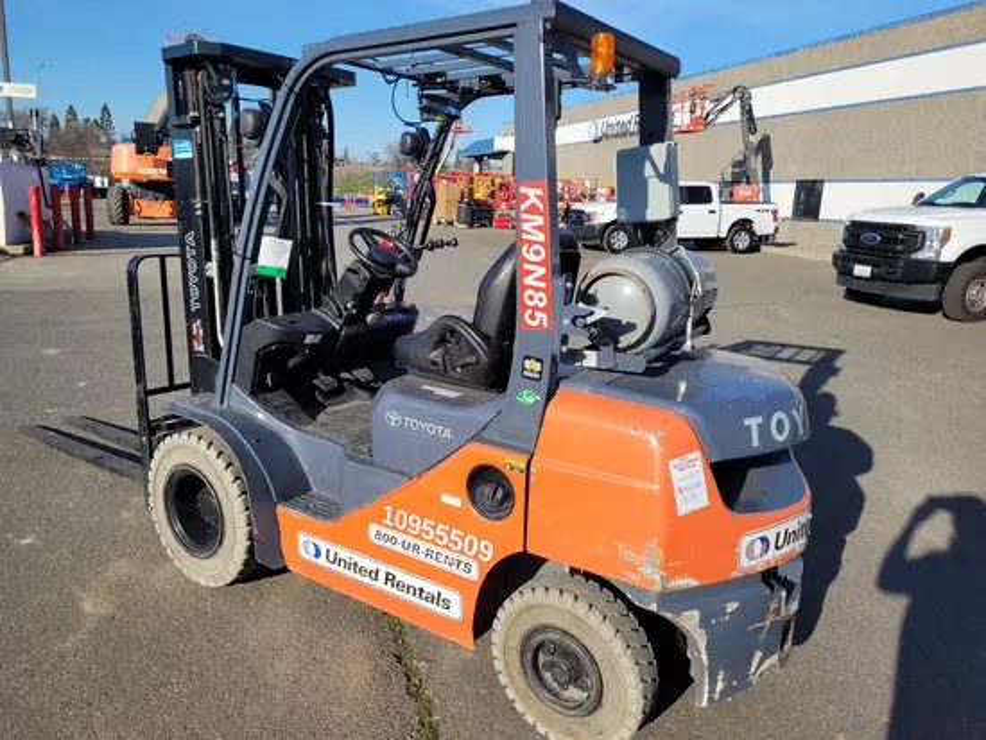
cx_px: 493
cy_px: 370
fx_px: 741
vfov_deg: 53.1
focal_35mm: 26
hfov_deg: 67.3
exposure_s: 1/2071
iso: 40
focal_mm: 5.4
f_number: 1.8
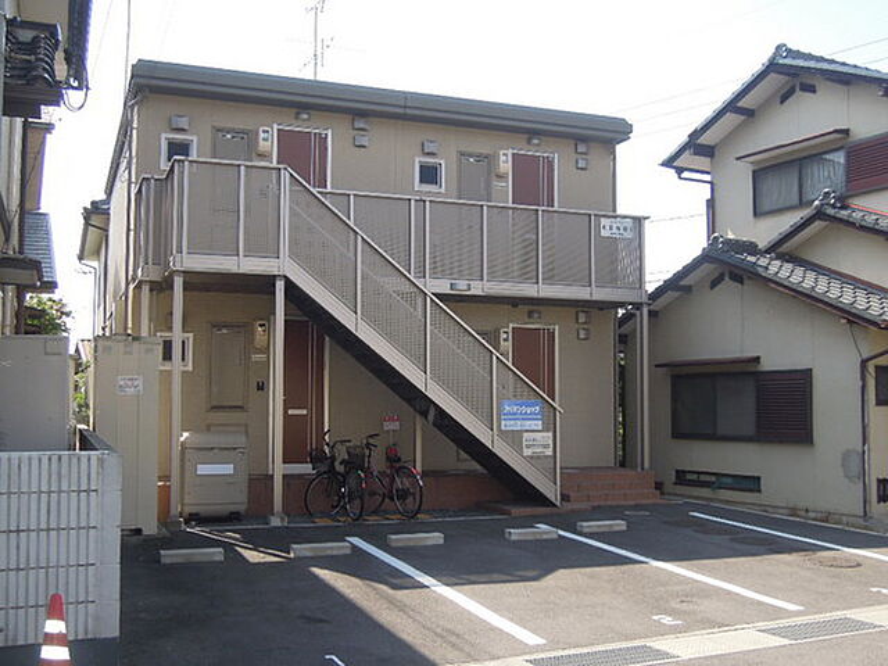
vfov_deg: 36.0
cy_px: 333
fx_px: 1026
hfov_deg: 46.8
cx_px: 444
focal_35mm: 40
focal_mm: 7.2
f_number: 3.3
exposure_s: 1/800
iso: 160
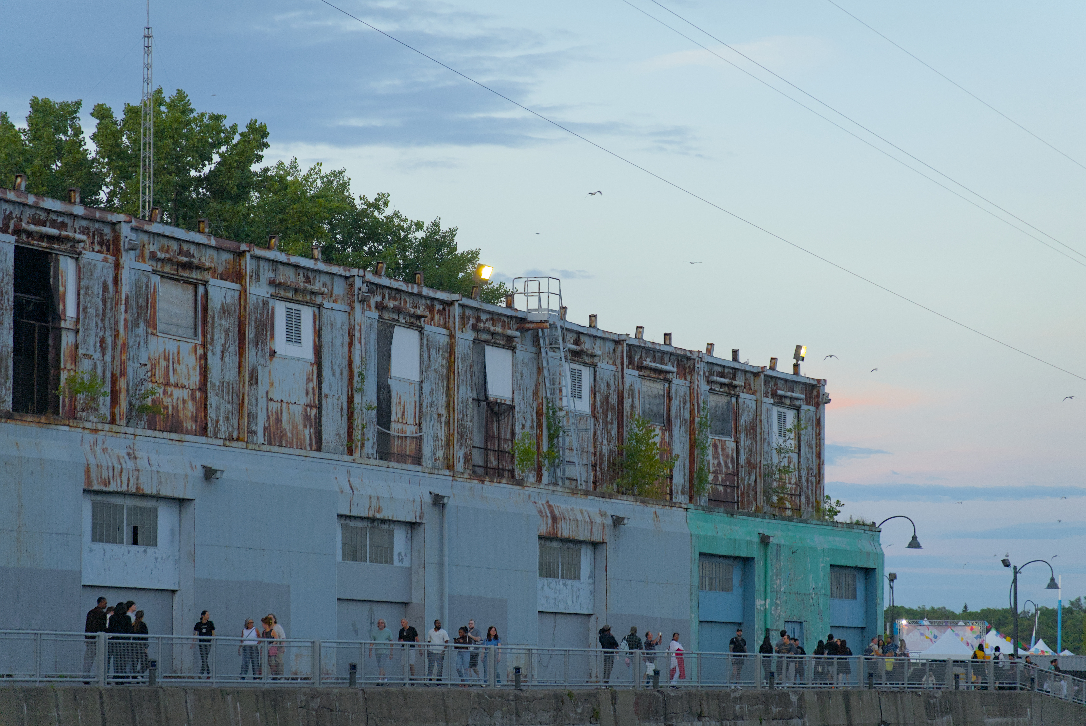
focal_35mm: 132
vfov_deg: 10.4
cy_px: 363
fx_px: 3985
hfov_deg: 15.5
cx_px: 543
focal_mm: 47.86
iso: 320
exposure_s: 1/160
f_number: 4.5
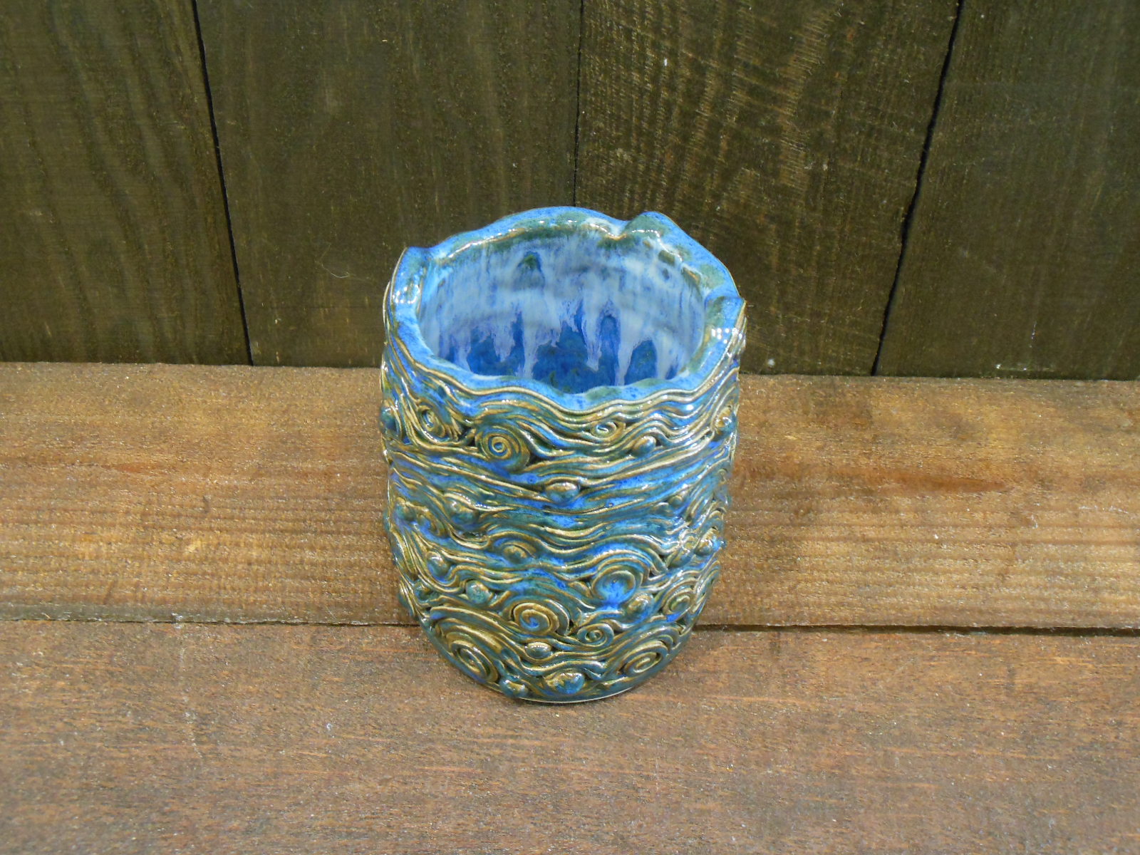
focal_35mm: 43
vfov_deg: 33.6
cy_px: 428
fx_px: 1416
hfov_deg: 43.9
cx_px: 570
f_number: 3.8
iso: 800
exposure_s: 1/8
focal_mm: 7.7
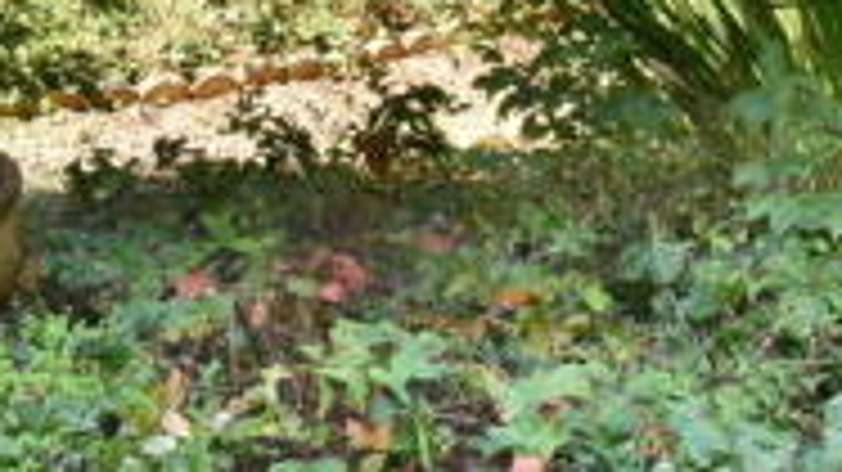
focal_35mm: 55
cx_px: 79
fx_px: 1227
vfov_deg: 19.2
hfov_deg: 35.5
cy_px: -227
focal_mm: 10
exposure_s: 1/50
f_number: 13
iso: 400
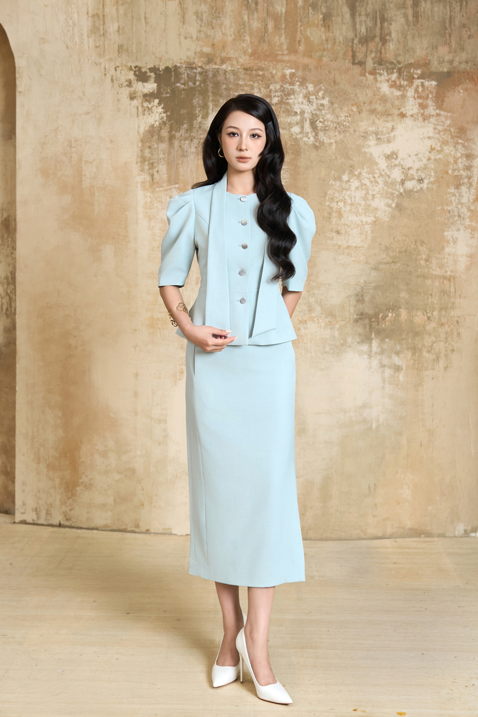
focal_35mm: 45
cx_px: 239
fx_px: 896
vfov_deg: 43.6
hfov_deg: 29.9
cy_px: 358
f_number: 4
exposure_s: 1/160
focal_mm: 30
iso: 200
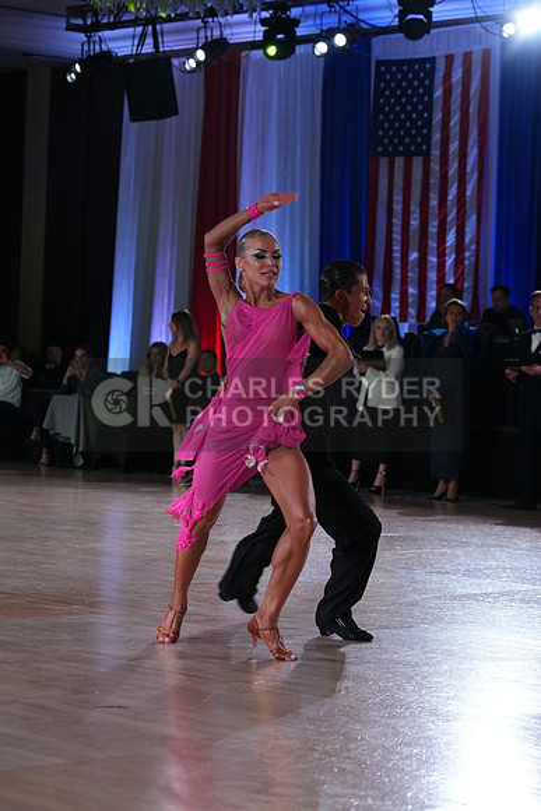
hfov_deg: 13.0
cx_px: 270
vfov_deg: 19.5
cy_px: 406
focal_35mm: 105
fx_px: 2365
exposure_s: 1/400
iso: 2500
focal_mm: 105
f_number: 5
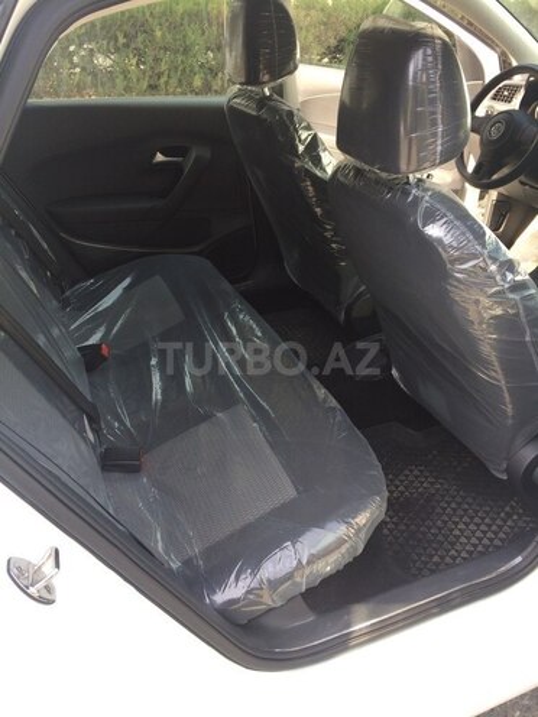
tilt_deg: -32.1
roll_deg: +1.4
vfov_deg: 61.7
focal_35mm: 29
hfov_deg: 48.2
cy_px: 358
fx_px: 601
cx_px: 269
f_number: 2.2
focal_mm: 4.15
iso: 32
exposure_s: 1/115
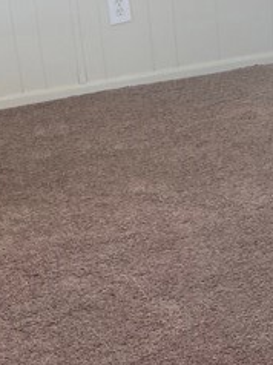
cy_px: 293
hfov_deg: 13.0
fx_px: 1180
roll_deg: +8.5
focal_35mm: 112
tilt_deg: -22.9
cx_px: 6
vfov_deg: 17.4
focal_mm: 4.25
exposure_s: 1/110
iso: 125
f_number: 1.8
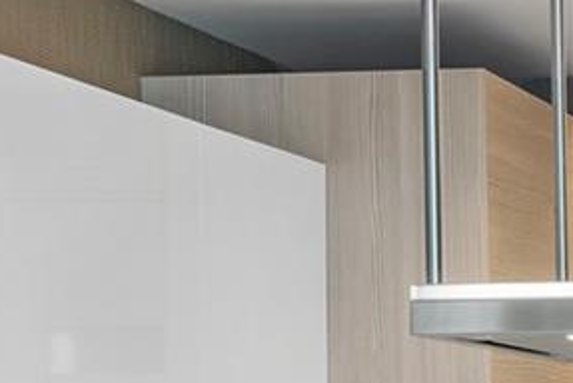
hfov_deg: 11.2
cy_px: 471
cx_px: 1138
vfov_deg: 8.2
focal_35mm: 167
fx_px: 2661
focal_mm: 30
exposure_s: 1/40
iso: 320
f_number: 8
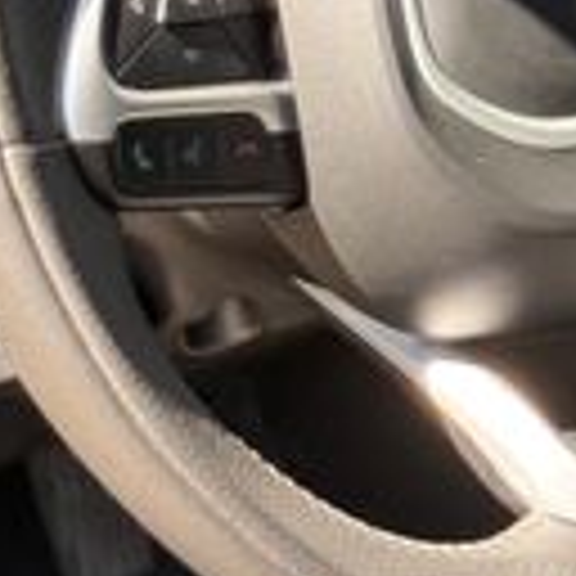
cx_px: 598
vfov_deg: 11.0
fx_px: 2937
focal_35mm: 156
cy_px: -81
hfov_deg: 11.1
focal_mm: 6.76
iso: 100
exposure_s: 1/242
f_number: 1.78
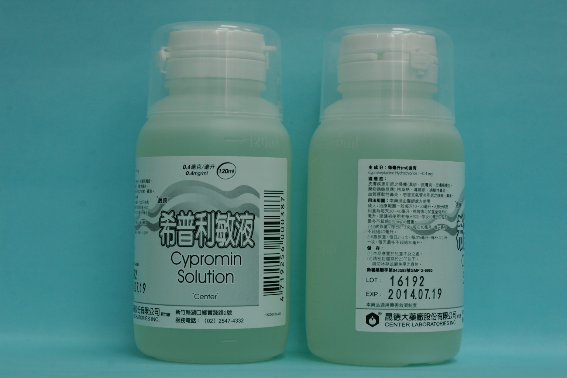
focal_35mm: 75
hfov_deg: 27.0
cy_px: 189
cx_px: 284
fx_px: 1181
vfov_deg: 18.2
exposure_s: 1/20
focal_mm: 50
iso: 200
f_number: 6.7
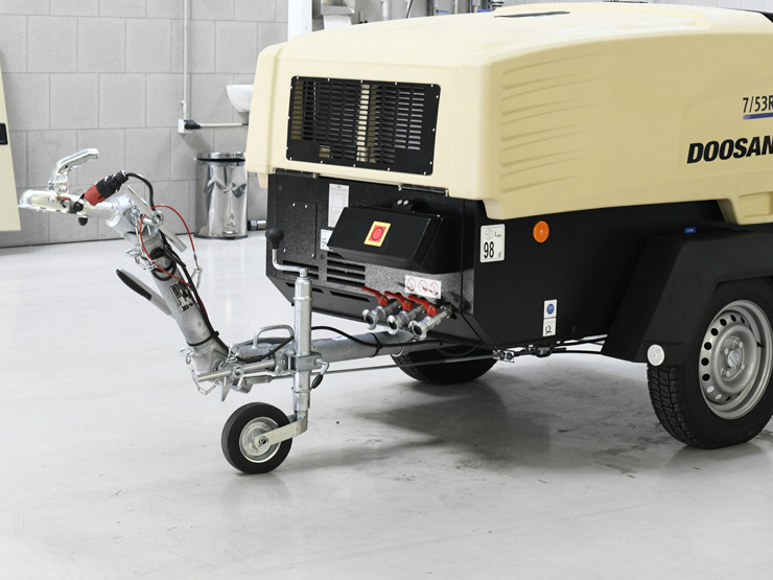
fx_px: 1742
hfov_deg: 24.9
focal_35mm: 78
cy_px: 168
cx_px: 513
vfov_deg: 18.8
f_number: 6.3
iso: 1800
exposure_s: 1/80
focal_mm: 50
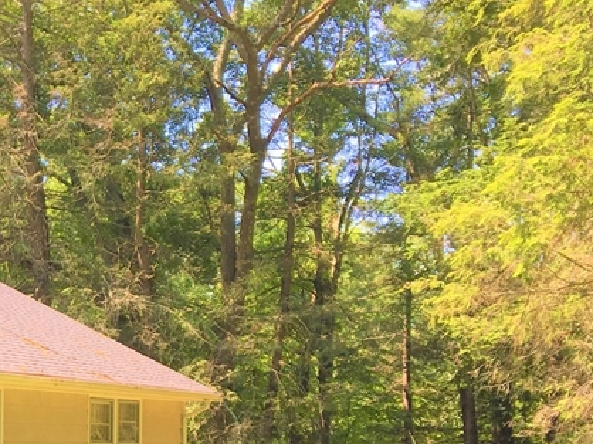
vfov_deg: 20.1
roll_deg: -2.8
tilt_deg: +0.5
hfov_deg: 25.3
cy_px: 432
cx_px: -72
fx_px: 1216
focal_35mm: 71
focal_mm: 4.15
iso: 25
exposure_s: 1/420
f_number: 2.2
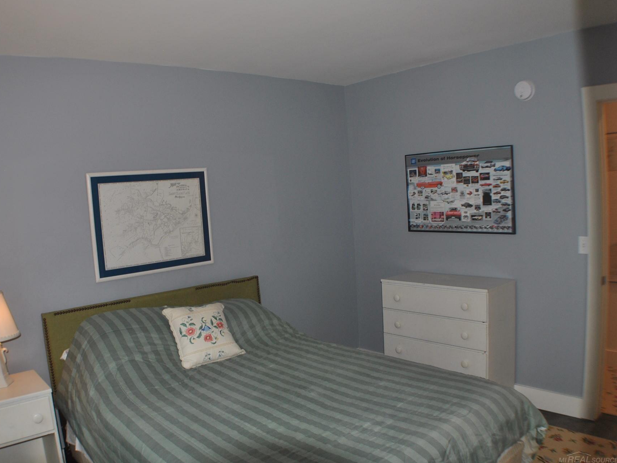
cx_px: 275
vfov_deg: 38.2
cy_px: 232
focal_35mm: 38
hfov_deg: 49.4
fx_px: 669
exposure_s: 1/60
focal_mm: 23
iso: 200
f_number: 3.8
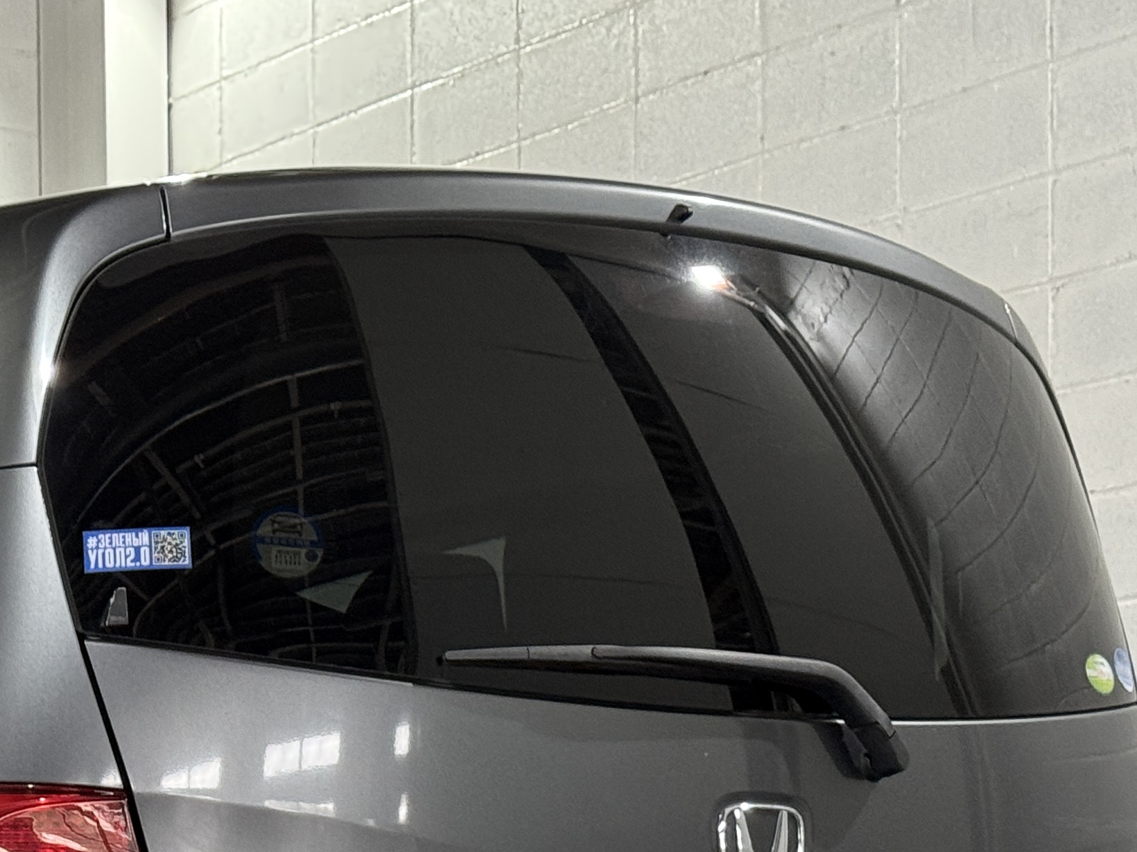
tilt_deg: +1.5
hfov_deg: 16.4
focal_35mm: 118
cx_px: 80
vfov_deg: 12.3
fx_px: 3876
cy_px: 979
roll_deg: +0.7
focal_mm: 6.76
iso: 250
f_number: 1.78
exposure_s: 1/60
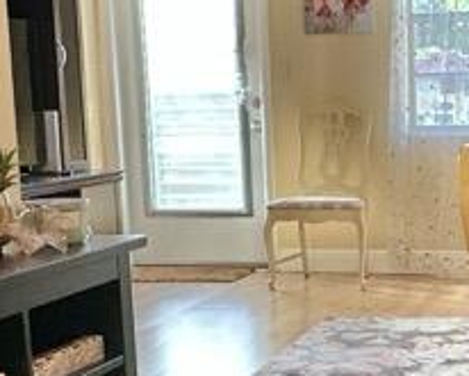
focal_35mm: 85
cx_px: 414
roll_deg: +1.6
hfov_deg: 22.0
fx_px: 1180
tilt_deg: -11.5
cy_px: 326
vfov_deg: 17.8
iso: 160
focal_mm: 2.22
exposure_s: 1/60
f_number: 2.2
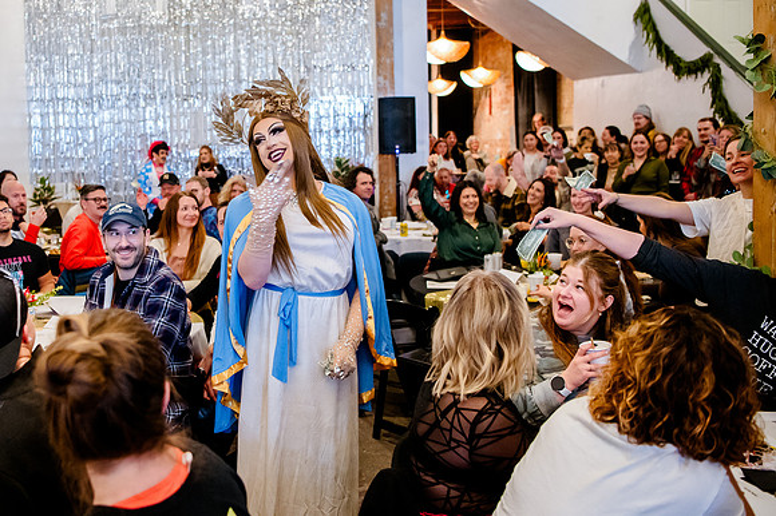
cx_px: 225
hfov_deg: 45.9
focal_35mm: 41
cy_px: 199
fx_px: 890
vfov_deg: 32.2
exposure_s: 1/80
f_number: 2.8
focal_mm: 29
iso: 5000
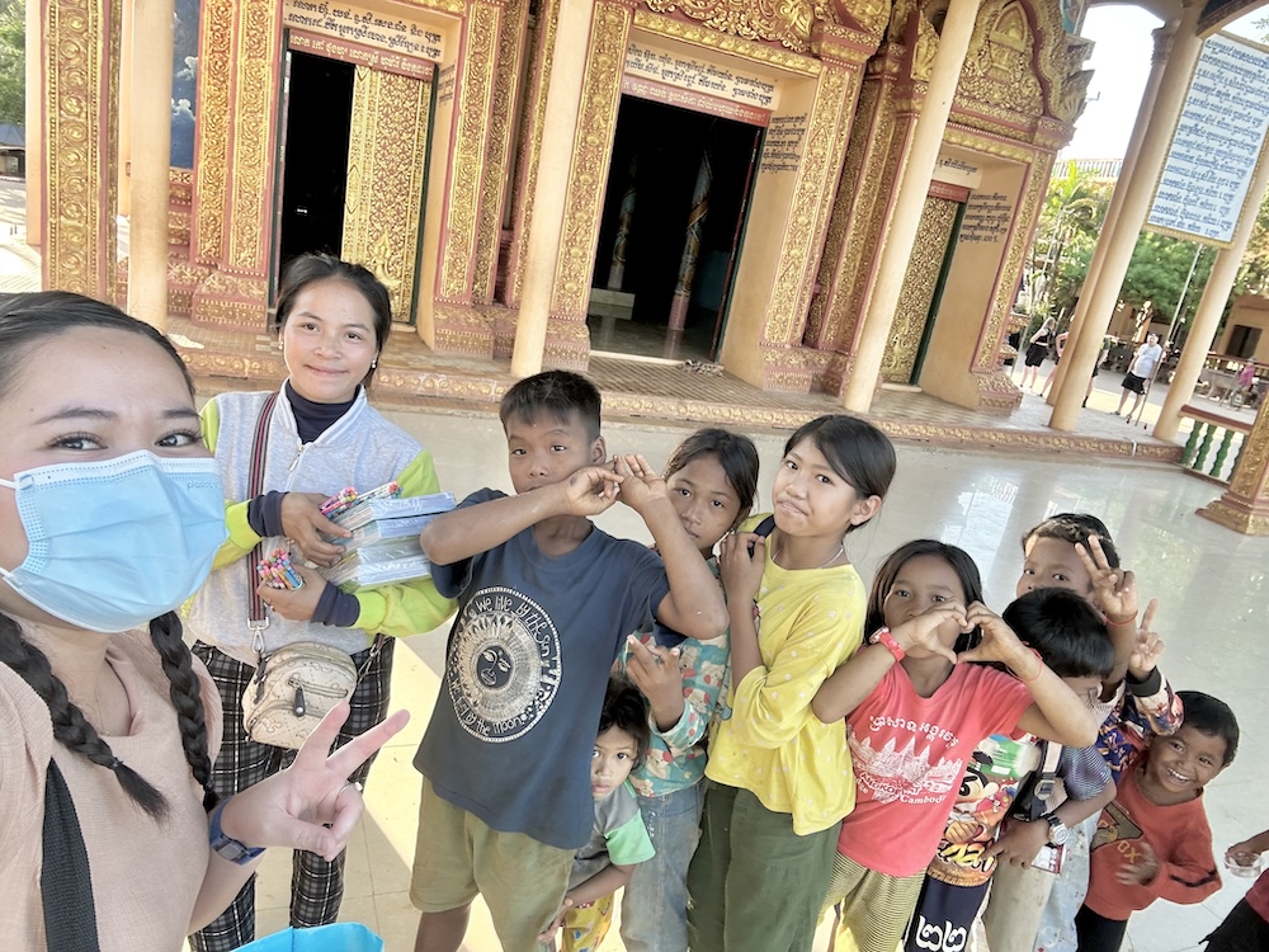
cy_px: 476
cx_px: 634
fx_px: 843
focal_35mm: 23
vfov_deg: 58.9
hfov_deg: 73.9
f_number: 1.9
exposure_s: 1/121
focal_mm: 2.69
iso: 25
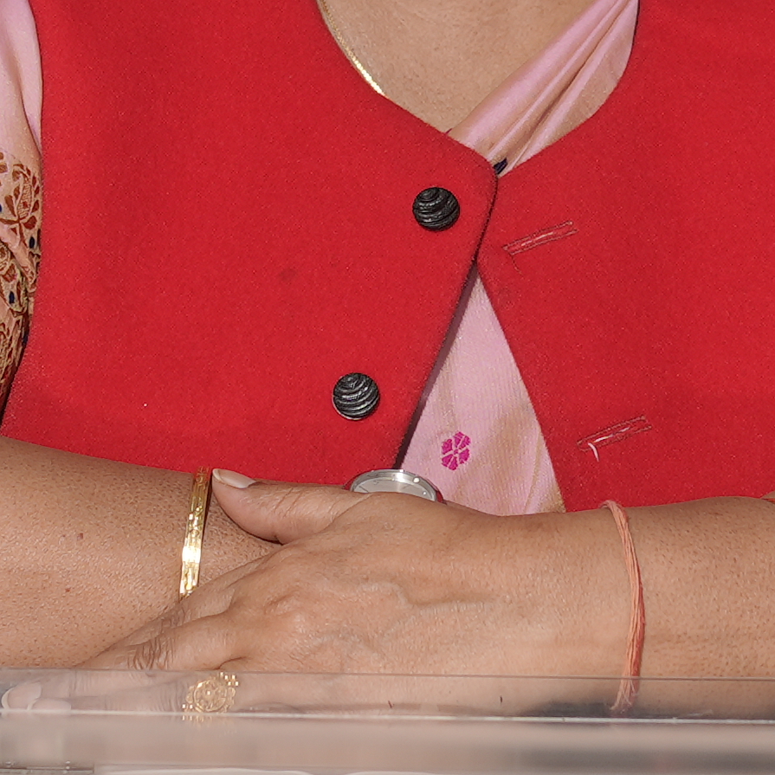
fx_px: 5902
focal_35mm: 233
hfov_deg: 7.5
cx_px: 181
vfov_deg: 7.5
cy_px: -60
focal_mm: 35
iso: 125
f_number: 2.5
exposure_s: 1/125
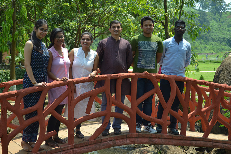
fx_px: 404
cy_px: 77
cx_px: 116
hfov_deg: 31.9
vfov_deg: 21.6
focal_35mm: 63
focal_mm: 42
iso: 100
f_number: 5.3
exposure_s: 1/200
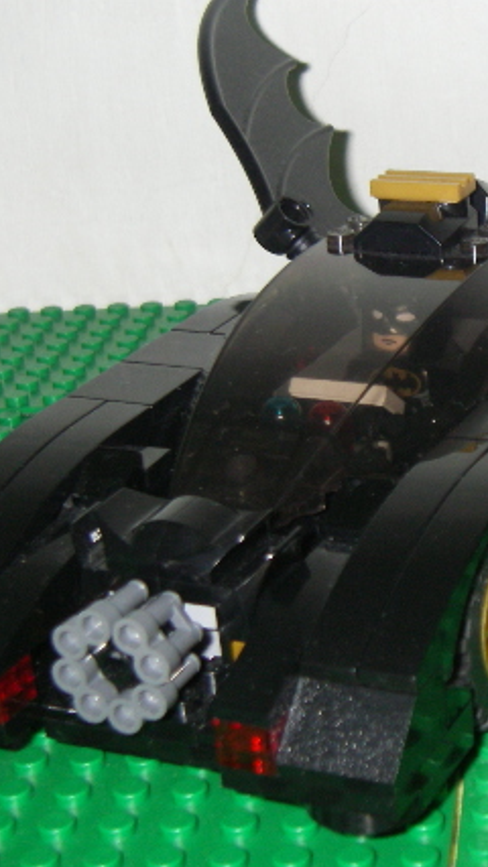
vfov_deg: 26.5
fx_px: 1841
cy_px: 398
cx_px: 480
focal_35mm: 80
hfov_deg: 14.9
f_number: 3.5
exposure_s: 1/50
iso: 160
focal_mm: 8.1
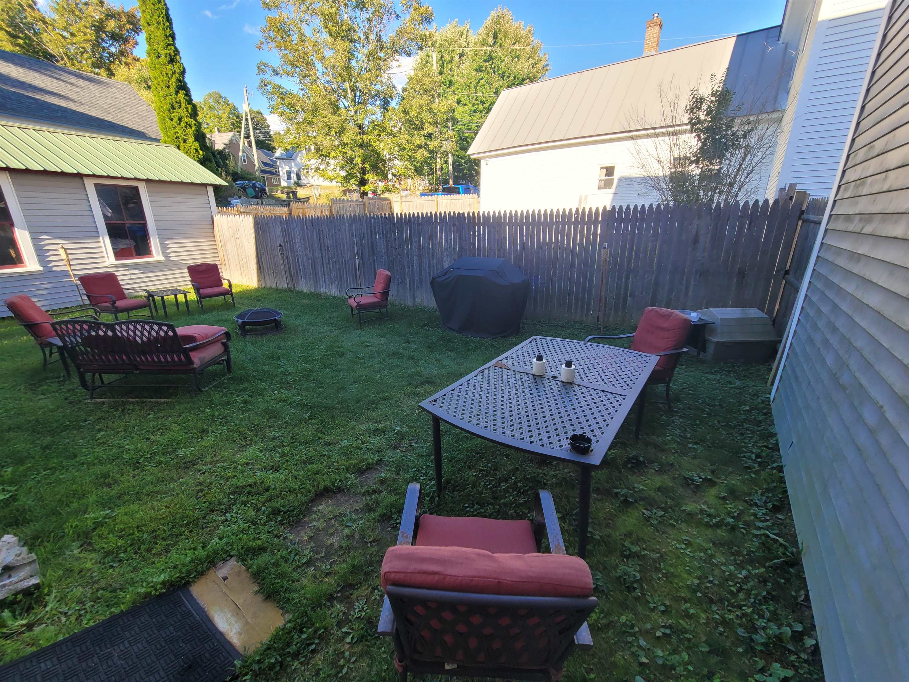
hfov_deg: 106.2
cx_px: 454
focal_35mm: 13
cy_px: 341
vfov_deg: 89.9
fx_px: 341
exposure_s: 1/273
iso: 50
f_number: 2.2
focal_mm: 2.2
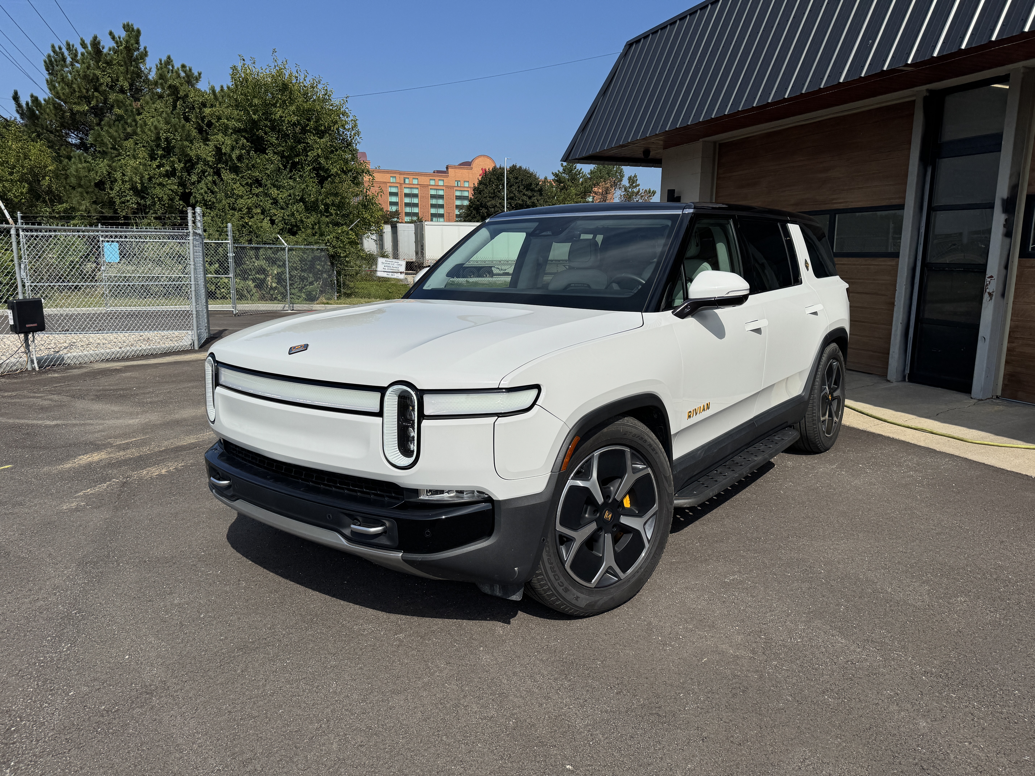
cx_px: 518
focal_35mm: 24
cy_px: 388
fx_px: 718
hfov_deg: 71.6
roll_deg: -0.6
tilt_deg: -11.0
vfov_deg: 56.8
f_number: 1.78
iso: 80
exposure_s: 1/12346
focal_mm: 6.76
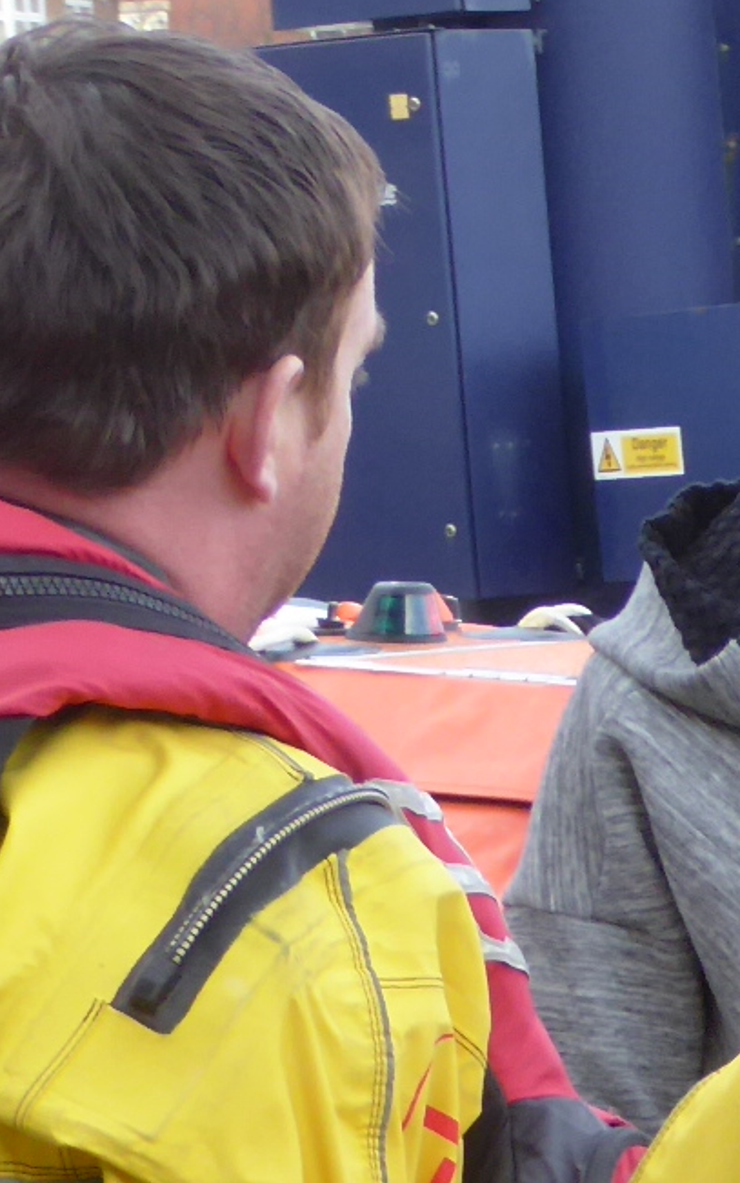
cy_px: 1328
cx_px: 1651
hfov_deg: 5.8
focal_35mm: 221
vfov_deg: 9.4
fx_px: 7130
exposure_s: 1/60
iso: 160
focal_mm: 9
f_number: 4.1
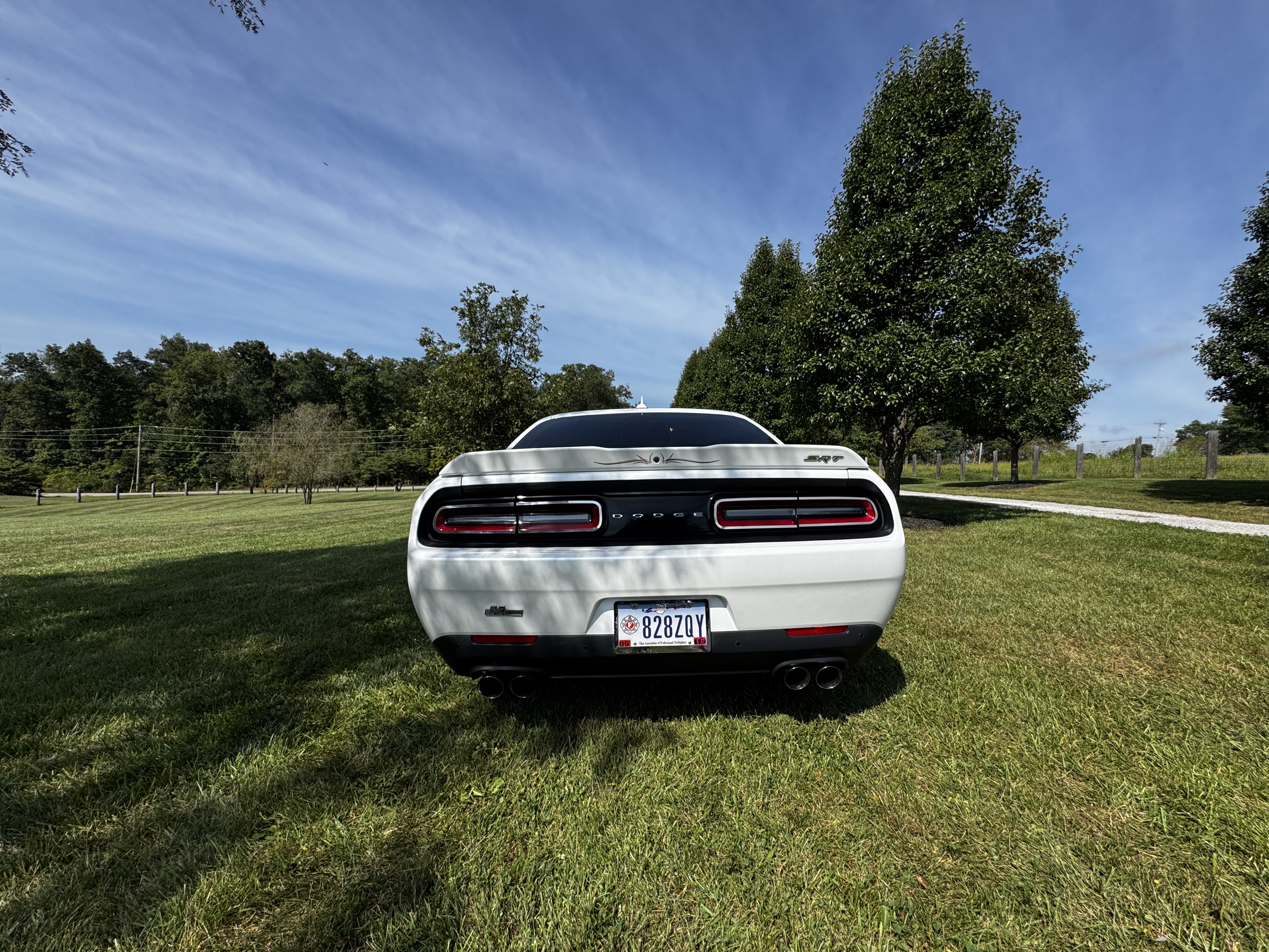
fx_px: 513
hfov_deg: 102.1
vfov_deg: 85.7
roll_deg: -3.6
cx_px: 634
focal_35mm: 14
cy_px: 476
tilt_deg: -2.1
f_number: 2.2
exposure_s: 1/2208
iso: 50
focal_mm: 2.22
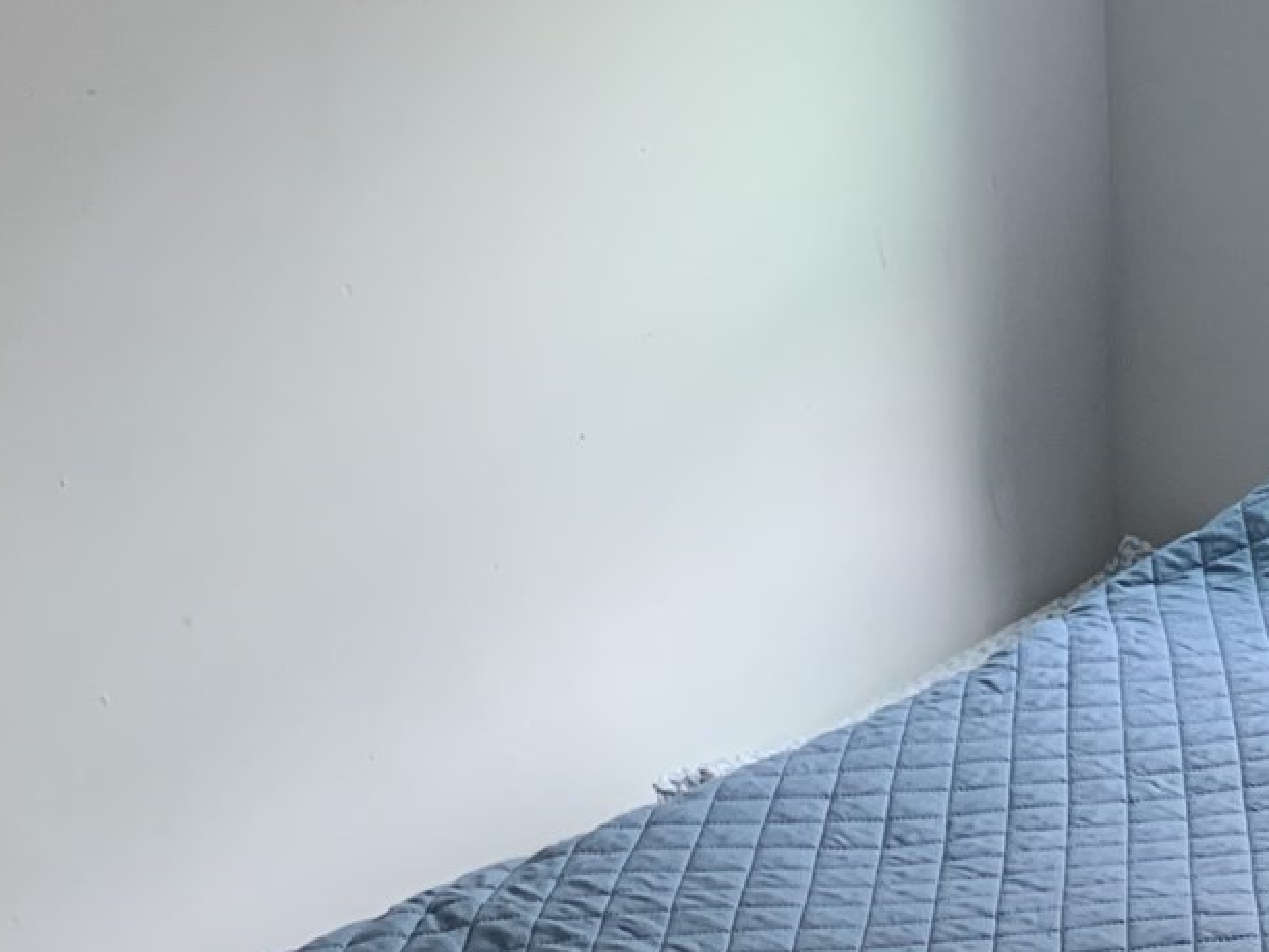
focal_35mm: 87
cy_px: 100
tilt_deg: -5.2
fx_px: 3189
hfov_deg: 22.5
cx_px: 767
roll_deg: +2.1
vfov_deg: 16.7
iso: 80
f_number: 1.8
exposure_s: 1/120
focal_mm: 4.25
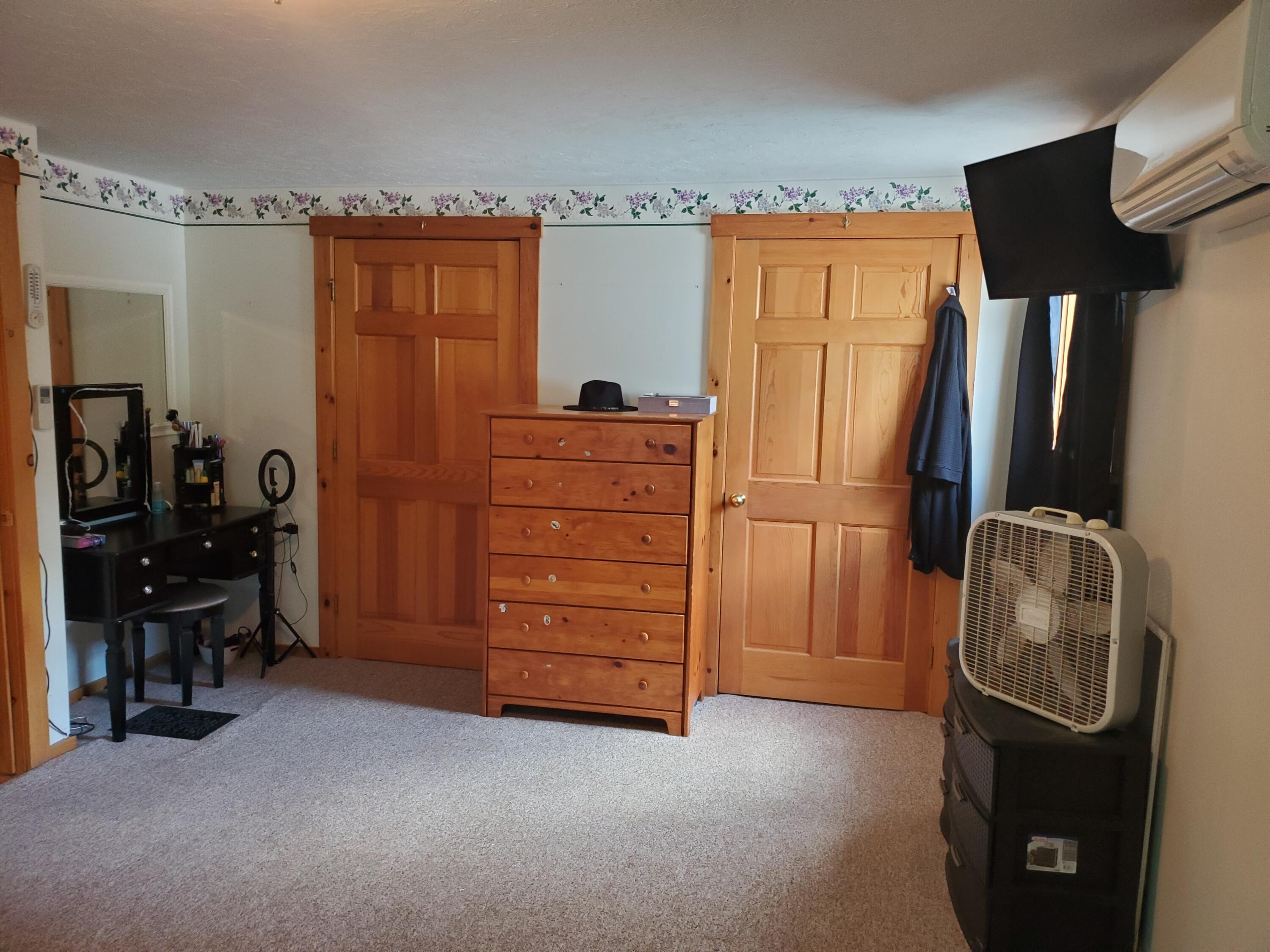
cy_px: 476
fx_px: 954
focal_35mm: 26
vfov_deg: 53.1
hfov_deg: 67.3
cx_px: 635
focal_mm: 4.3
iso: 250
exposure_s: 1/39
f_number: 1.5
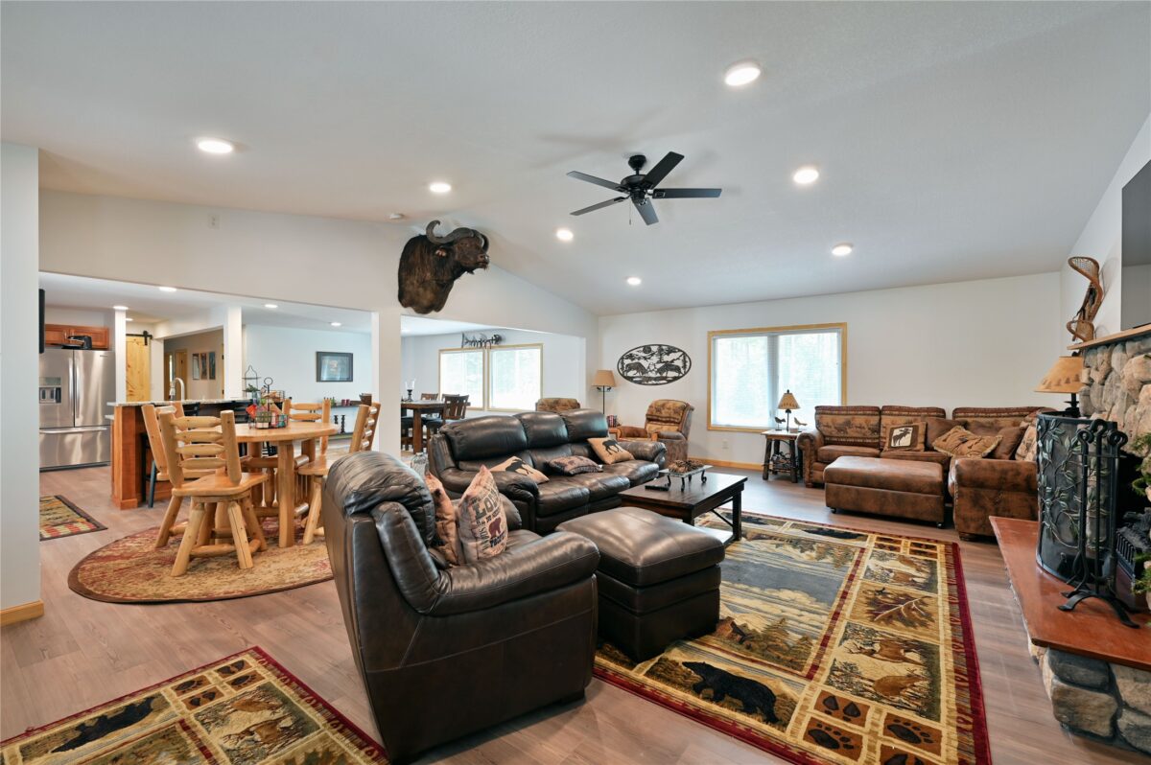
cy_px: 382
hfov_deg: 98.6
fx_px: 495
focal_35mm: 16
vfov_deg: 75.4
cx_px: 576
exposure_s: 1/4
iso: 100
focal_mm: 15.5
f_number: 5.6
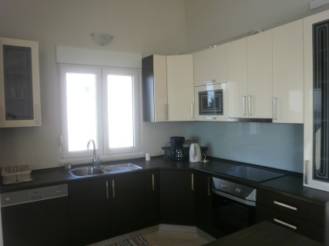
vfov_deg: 53.0
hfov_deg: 67.3
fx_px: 247
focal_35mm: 26
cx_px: 164
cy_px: 123
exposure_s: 1/125
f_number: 2.6
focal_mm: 4.65
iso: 100
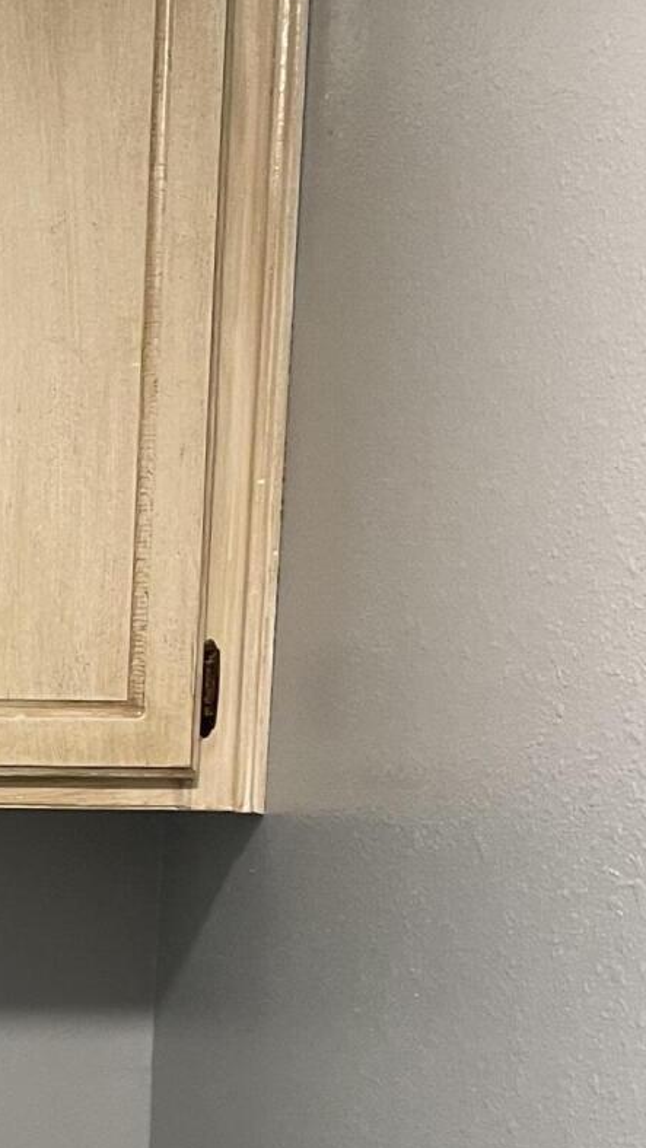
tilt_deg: -4.1
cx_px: -244
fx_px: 2191
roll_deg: +1.3
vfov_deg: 28.7
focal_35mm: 72
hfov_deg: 15.8
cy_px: 922
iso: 125
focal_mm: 4.2
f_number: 1.6
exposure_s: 1/60
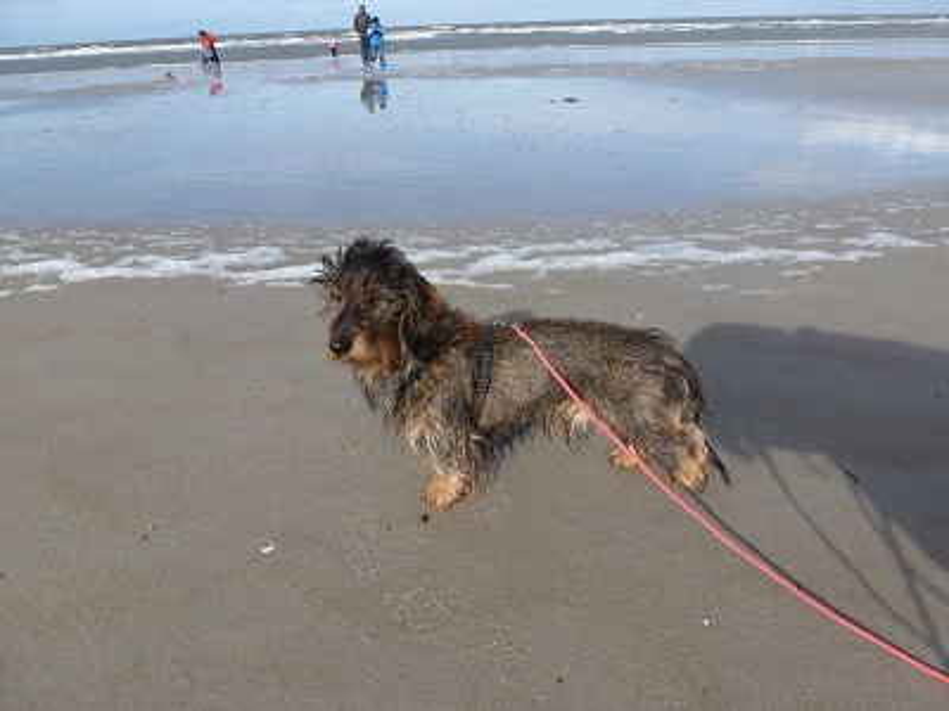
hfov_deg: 71.6
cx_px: 474
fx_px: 658
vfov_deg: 56.8
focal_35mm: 24
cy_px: 356
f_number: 4.5
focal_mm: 4.3
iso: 100
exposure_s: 1/400
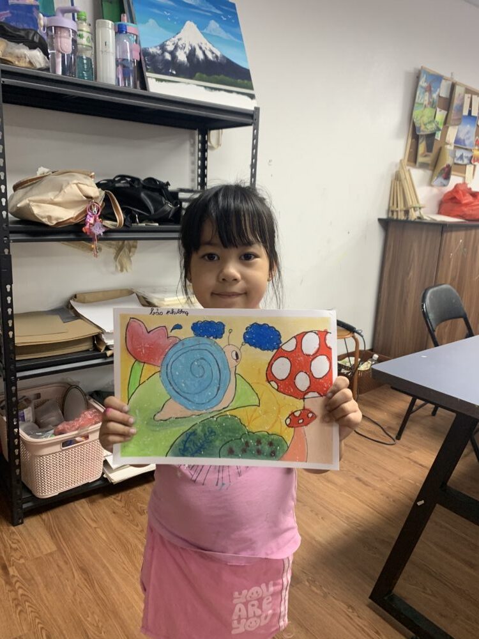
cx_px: 240
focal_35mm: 26
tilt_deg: -13.5
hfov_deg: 53.1
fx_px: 480
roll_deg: -2.2
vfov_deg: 67.3
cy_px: 320
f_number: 1.8
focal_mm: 4.25
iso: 100
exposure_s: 1/67
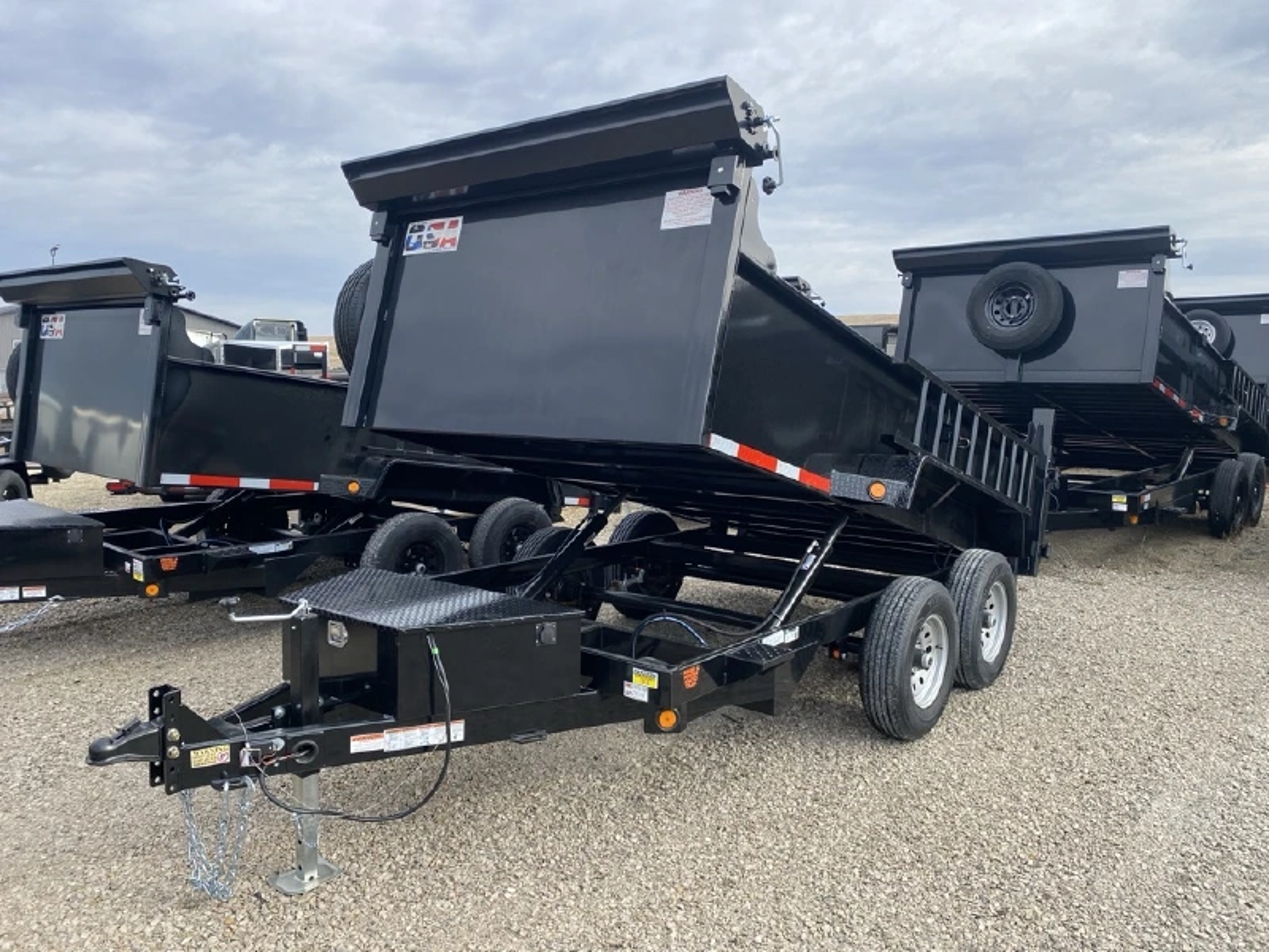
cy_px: 476
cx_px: 634
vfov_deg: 53.1
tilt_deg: -5.5
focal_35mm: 26
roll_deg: -0.7
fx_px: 953
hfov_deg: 67.3
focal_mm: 4.25
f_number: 1.8
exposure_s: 1/1157
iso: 32
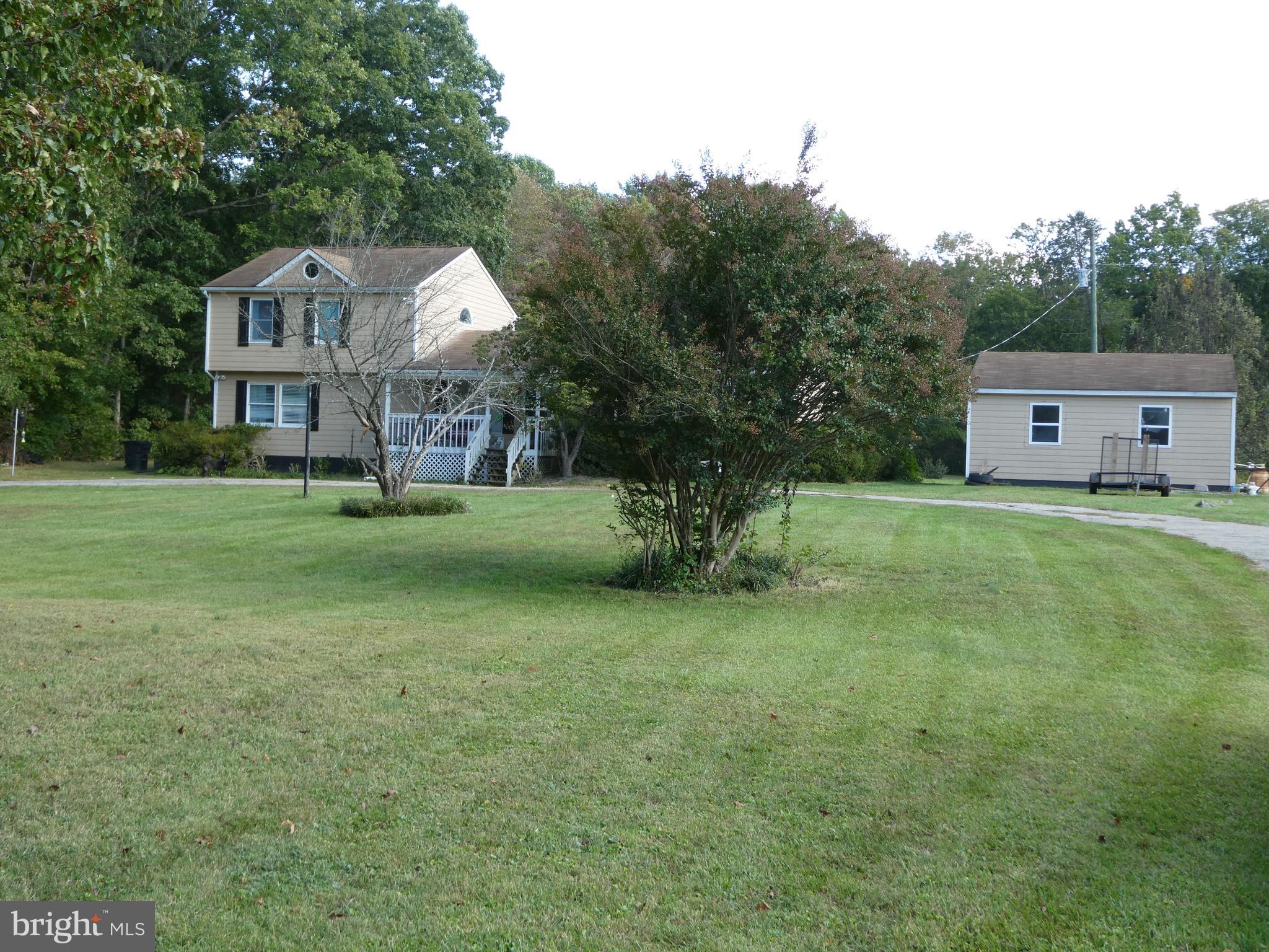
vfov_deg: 32.9
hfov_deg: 42.9
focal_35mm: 44
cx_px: 634
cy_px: 476
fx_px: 1613
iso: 80
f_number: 3.9
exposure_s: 1/100
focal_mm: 7.8
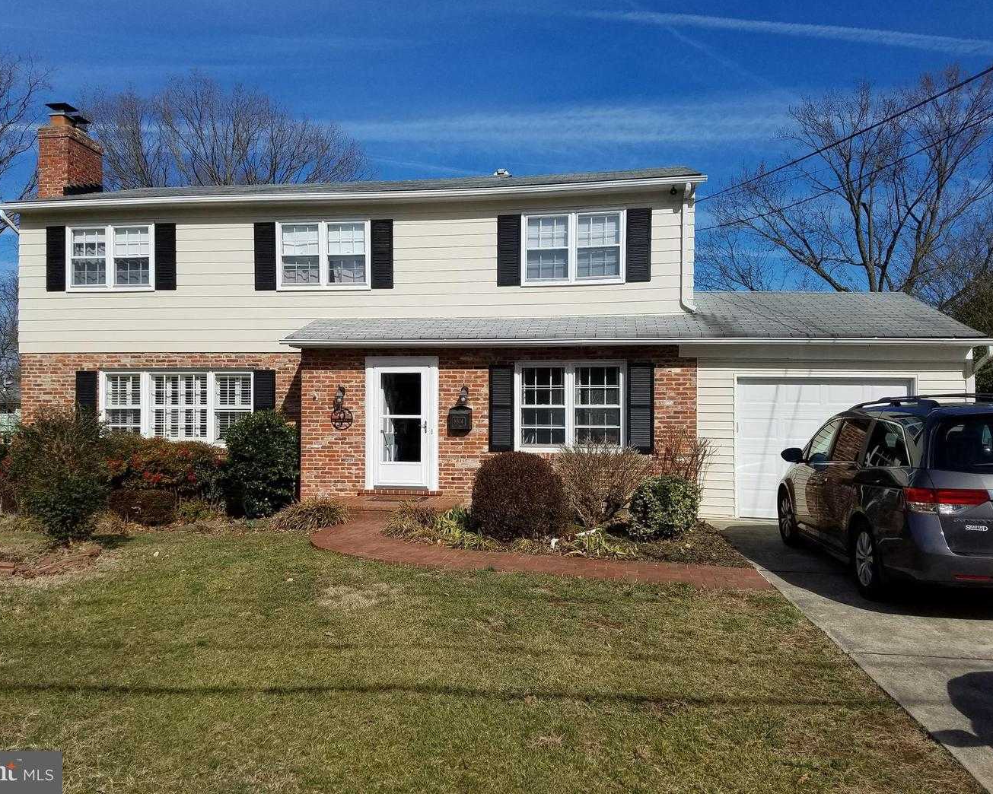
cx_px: 476
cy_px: 384
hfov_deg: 62.2
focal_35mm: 28
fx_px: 823
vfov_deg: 51.5
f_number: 1.7
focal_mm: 4.2
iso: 50
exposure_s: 1/5120
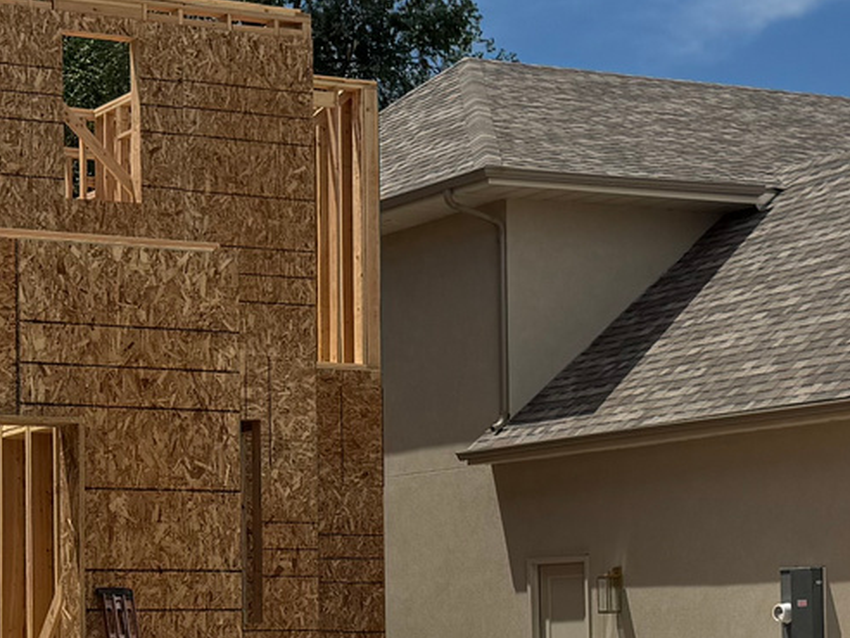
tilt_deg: +2.0
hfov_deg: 19.5
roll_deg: +0.3
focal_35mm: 100
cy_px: 519
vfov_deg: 14.7
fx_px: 2456
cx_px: 190
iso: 80
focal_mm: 6.76
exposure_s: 1/7937
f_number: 1.78
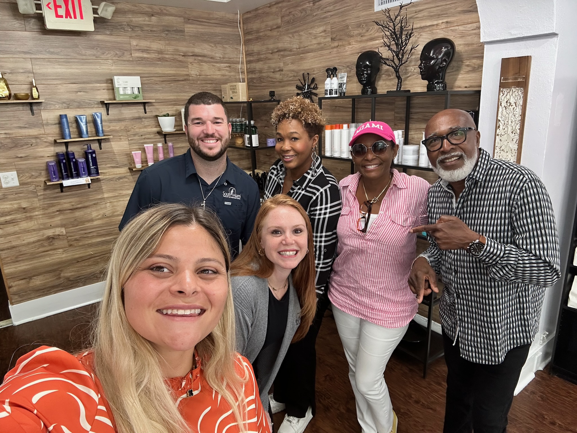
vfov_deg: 58.9
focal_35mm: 23
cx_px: 288
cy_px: 216
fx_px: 383
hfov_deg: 73.9
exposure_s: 1/60
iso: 100
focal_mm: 2.69
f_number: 1.9
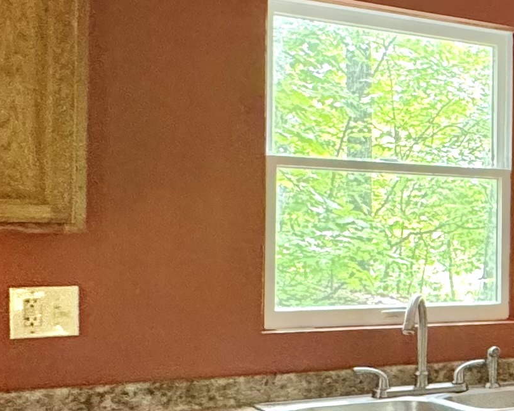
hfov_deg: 19.5
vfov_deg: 22.4
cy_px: 249
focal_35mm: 68
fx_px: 1034
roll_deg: +0.2
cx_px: 962
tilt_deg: -0.2
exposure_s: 1/60
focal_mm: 2.22
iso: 400
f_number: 2.2
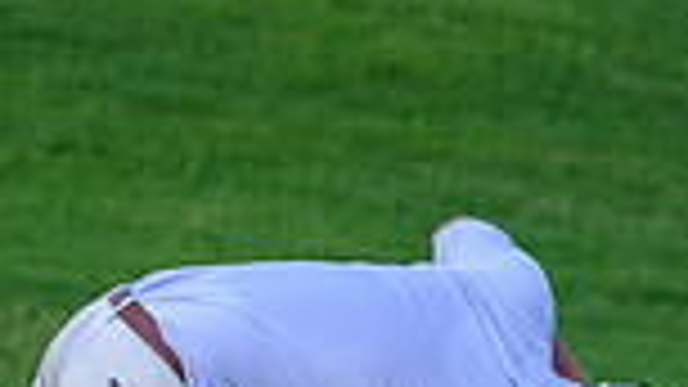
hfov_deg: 2.1
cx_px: 692
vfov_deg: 1.2
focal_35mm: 1041
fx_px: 18988
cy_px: 457
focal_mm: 175
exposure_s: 1/1250
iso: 400
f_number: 5
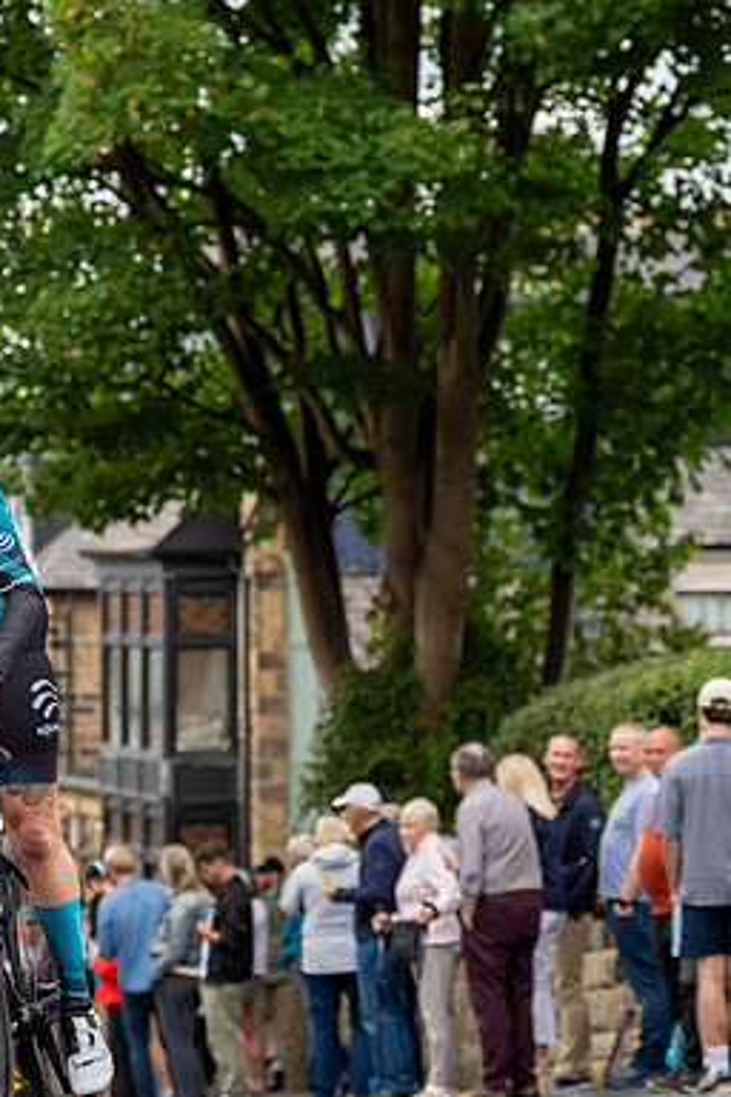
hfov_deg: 9.3
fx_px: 4507
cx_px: 247
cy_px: 330
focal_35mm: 148
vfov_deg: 13.8
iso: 500
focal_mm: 70
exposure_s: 1/500
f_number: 3.5
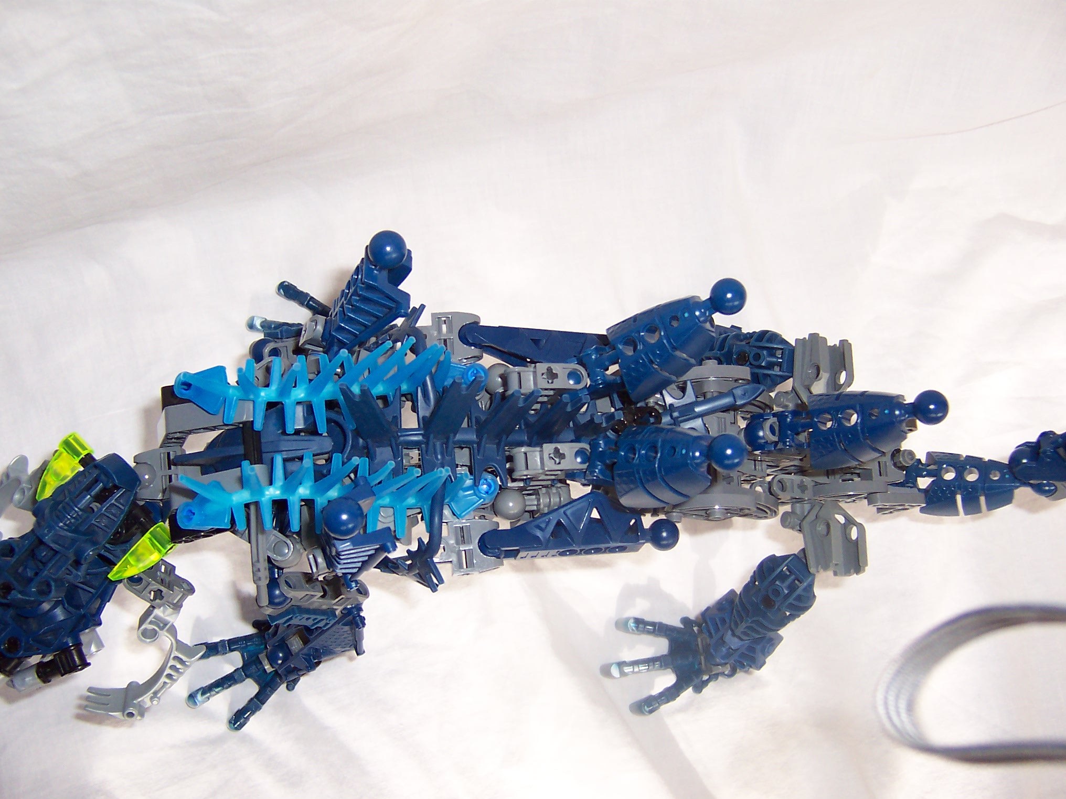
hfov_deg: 51.4
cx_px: 533
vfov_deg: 39.7
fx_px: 1109
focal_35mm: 36
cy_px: 400
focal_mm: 5.6
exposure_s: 1/90
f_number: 2.8
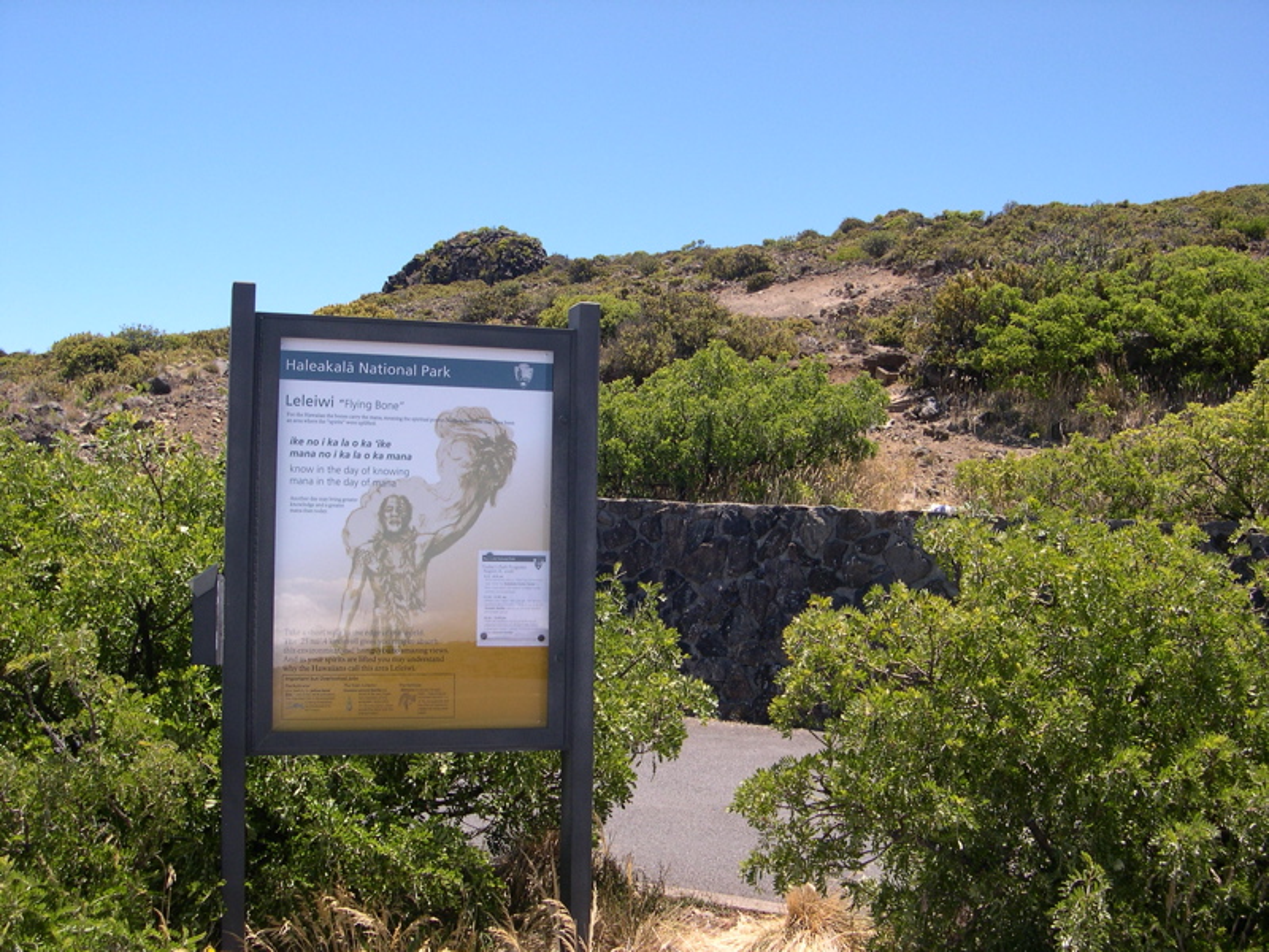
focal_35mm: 38
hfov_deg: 49.0
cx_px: 634
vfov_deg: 37.7
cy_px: 476
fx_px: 1393
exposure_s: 1/138
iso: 100
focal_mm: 8
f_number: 7.6
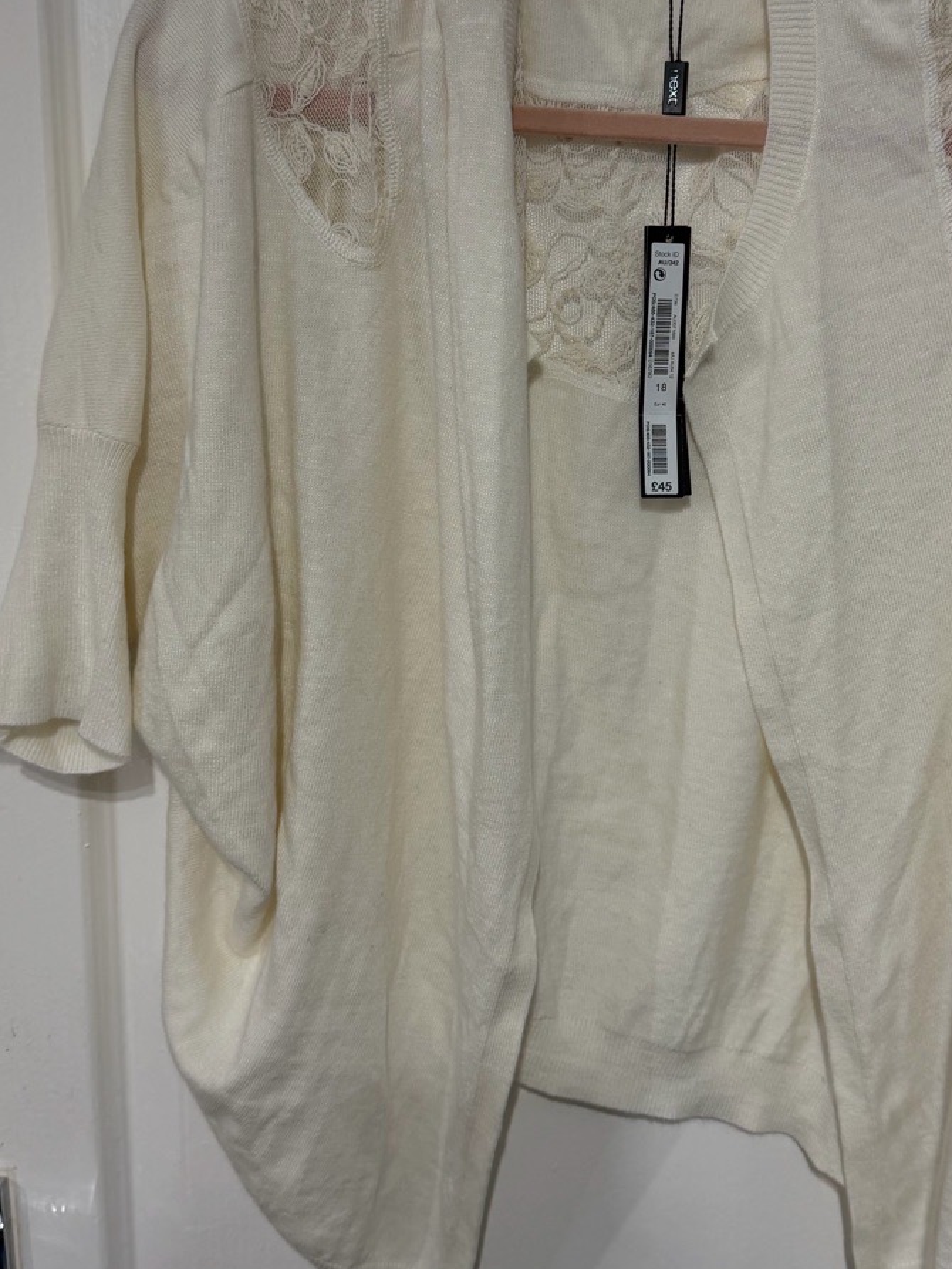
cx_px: 591
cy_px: 557
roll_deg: -2.0
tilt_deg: -10.6
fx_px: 1576
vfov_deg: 43.8
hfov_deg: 33.4
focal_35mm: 43
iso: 125
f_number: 1.78
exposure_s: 1/100
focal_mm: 6.76
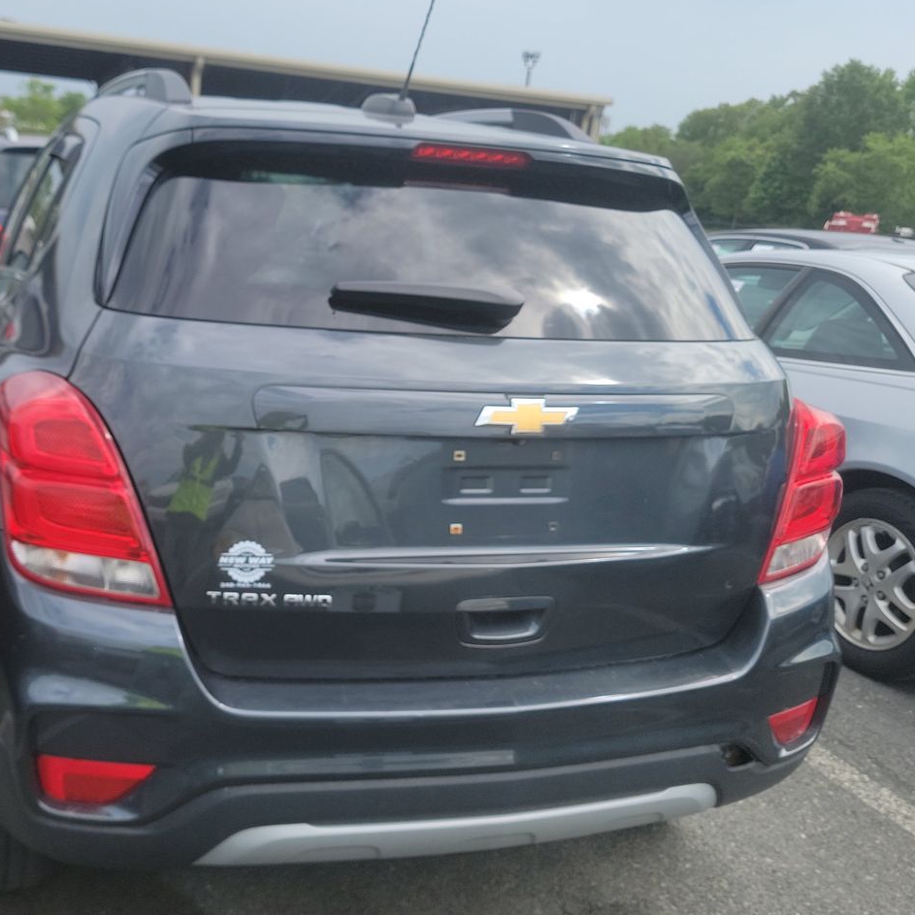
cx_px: 316
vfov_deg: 46.0
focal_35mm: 36
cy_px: 465
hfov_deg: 45.5
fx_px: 1077
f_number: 1.8
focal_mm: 6.7
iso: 50
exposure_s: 1/483
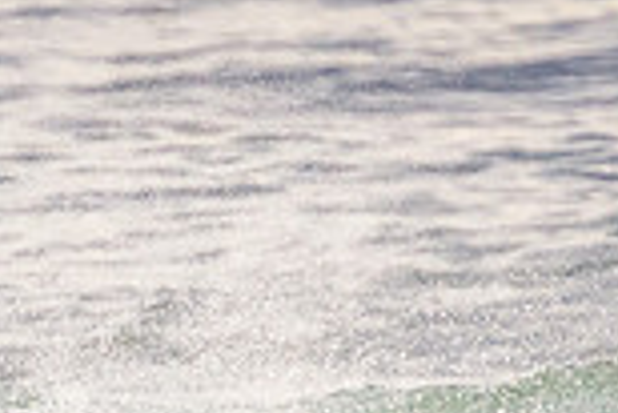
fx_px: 38815
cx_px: -221
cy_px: 734
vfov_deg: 0.6
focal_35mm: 2259
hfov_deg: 0.9
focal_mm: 400
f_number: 5.6
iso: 640
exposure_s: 1/2500
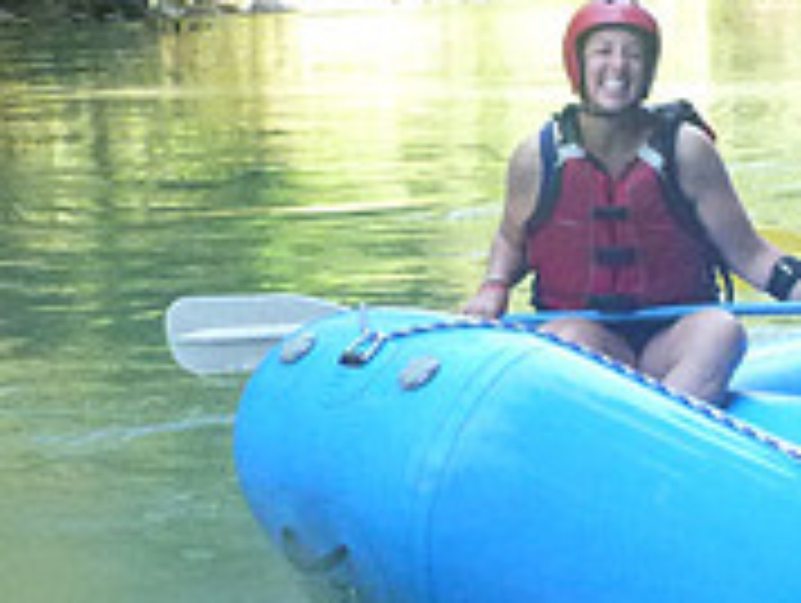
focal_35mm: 91
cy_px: 299
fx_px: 2109
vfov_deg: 16.3
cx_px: 765
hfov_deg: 20.9
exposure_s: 1/250
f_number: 3.3
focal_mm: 4.9
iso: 800
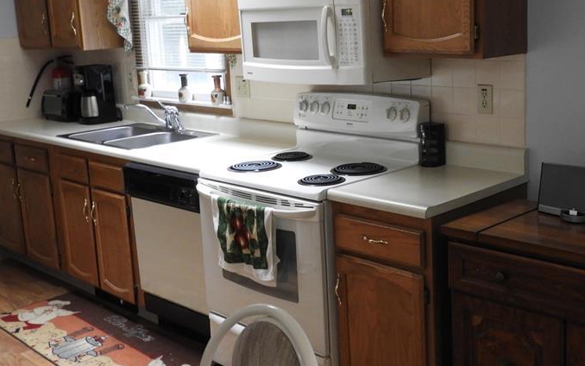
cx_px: 365
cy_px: 142
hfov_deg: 41.5
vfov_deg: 26.8
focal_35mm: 48
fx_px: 765
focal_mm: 5.4
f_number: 3.5
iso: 400
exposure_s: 1/20
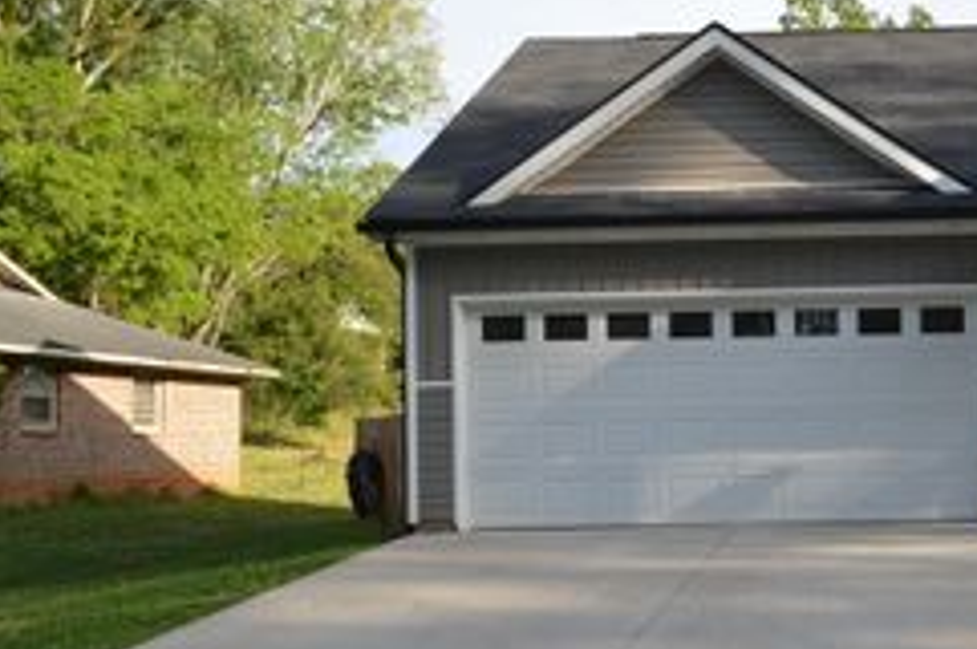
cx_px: 876
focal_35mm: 56
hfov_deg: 33.8
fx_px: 1518
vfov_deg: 24.1
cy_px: 381
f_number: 5.6
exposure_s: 1/200
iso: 100
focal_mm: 18
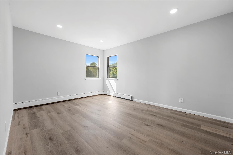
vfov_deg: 81.2
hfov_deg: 104.3
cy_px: 78
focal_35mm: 14
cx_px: 116
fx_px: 91
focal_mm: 14
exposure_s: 1/4
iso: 100
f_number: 8
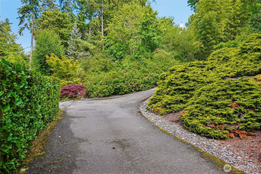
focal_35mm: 28
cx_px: 130
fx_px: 203
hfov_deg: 65.5
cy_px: 87
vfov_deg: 46.4
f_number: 8
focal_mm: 28
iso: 160
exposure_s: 1/125
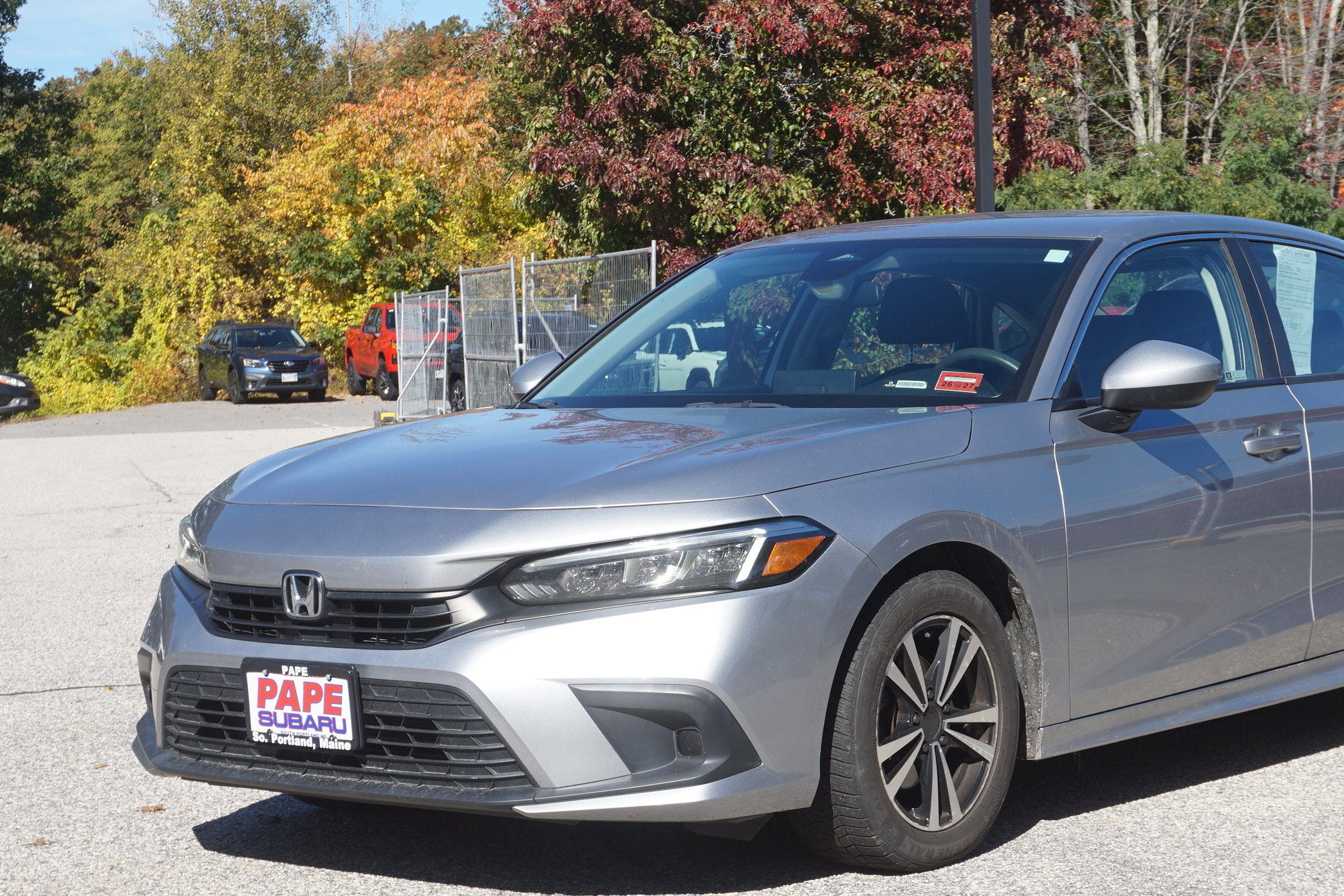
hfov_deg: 26.3
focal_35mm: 77
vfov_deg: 17.8
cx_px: 842
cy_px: 495
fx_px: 2862
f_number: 9
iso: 100
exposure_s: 1/160
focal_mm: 39
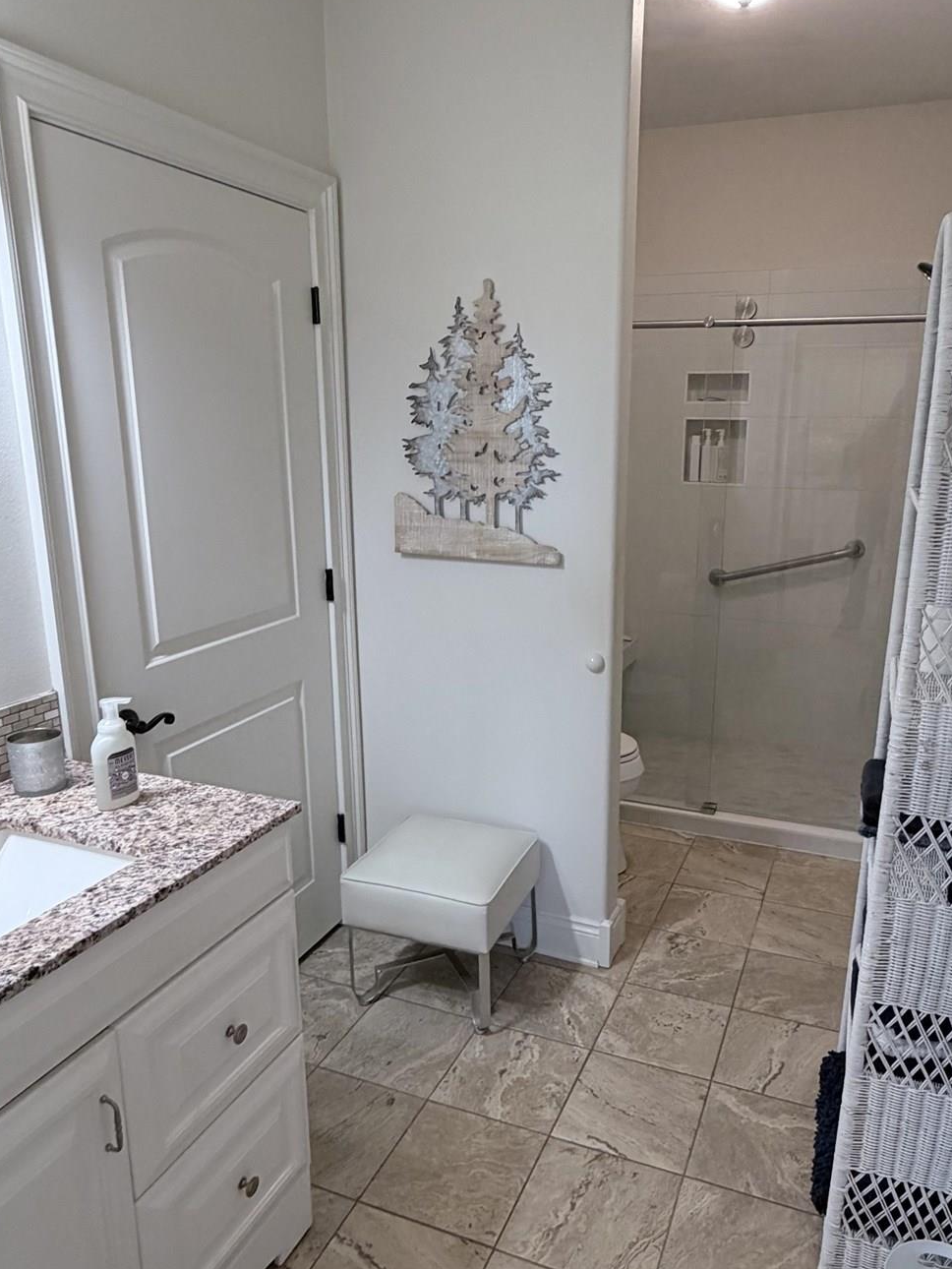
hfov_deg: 54.7
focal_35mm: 25
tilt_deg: -14.1
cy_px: 648
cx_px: 546
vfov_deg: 69.4
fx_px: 916
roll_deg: -0.3
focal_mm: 2.22
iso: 200
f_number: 2.2
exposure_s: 1/120
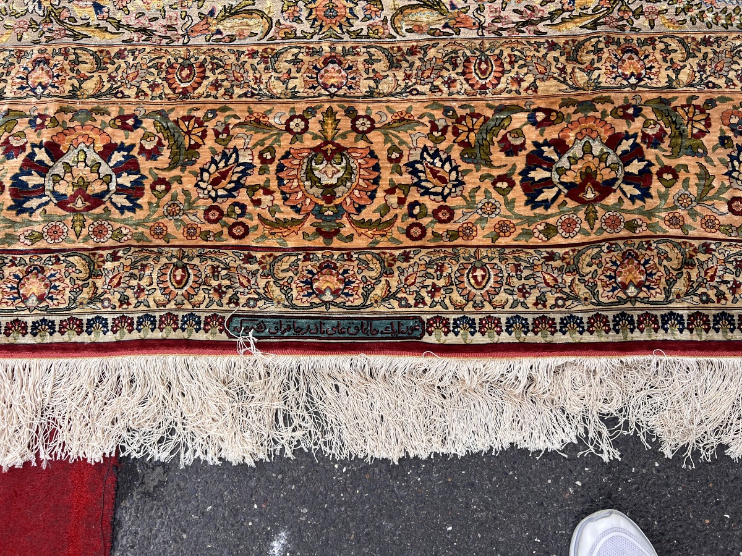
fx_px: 557
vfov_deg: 53.1
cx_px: 371
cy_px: 278
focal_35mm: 26
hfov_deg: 67.3
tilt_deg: -84.4
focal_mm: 5.7
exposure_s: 1/427
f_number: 1.5
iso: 50
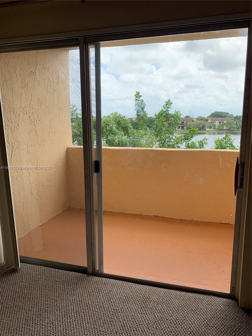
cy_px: 168
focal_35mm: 26
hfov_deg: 53.1
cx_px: 126
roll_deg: +0.0
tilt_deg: -10.6
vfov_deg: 67.3
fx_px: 252
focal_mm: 4.25
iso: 25
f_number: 1.8
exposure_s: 1/727
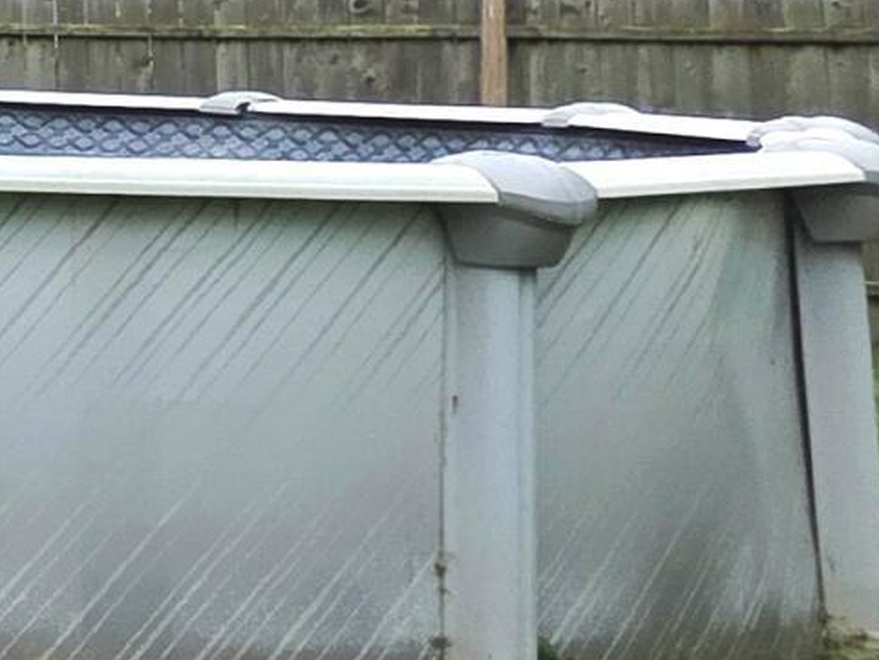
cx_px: -1650
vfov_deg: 17.6
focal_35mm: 81
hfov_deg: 12.1
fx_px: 2057
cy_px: -75
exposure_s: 1/435
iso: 40
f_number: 1.9
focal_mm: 2.2
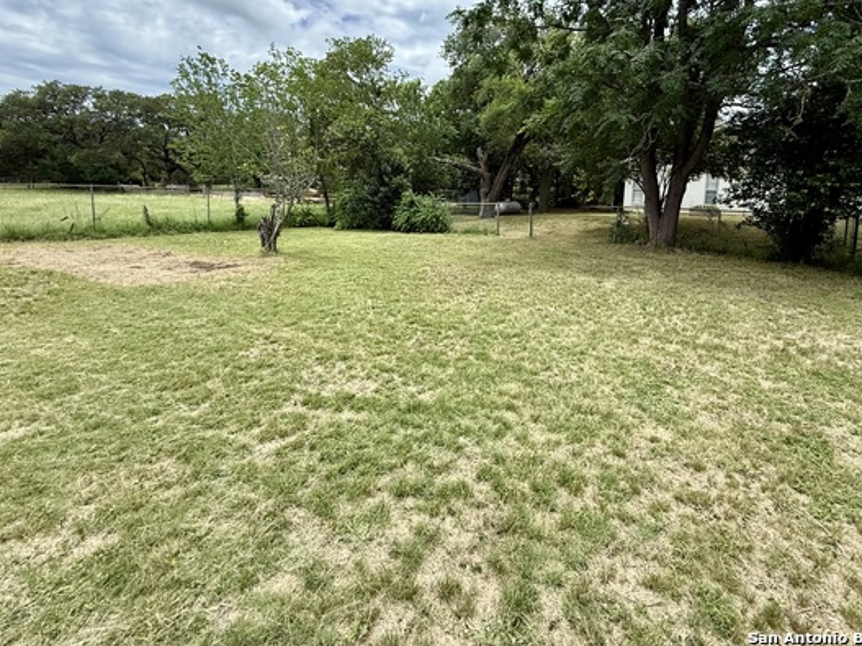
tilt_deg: -6.4
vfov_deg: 73.8
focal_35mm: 17
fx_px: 423
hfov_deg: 90.5
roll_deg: -1.7
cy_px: 255
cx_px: 491
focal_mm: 2.22
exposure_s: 1/1339
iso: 64
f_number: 2.2
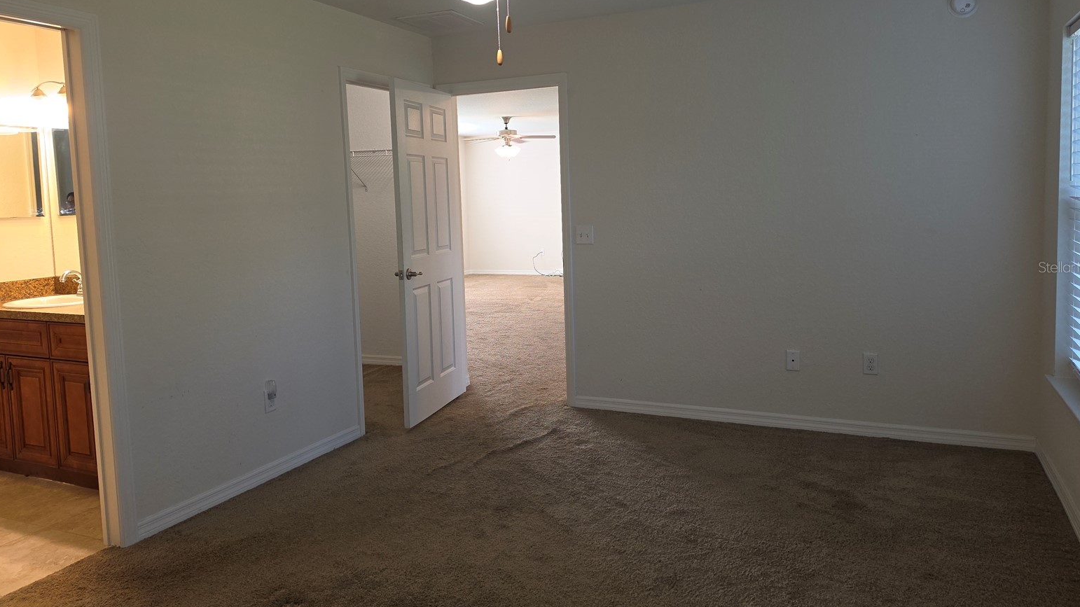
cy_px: 267
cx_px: 544
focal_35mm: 26
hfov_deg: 71.9
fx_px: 744
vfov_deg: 44.3
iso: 50
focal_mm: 6.5
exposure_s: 1/60
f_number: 1.4
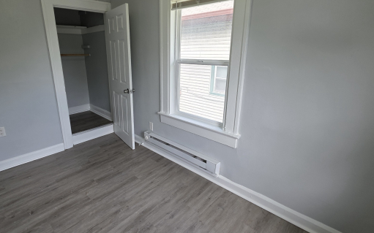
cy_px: 108
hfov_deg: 90.7
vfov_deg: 64.9
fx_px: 183
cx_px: 165
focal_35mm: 18
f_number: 1.9
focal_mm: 2.2
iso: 40
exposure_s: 1/120
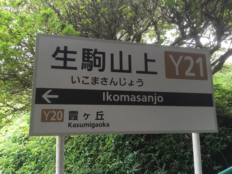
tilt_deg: +12.6
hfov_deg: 61.7
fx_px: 194
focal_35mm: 29
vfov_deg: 48.2
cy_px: 87
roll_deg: -0.3
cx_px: 116
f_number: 2.2
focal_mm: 4.15
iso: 25
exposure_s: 1/30
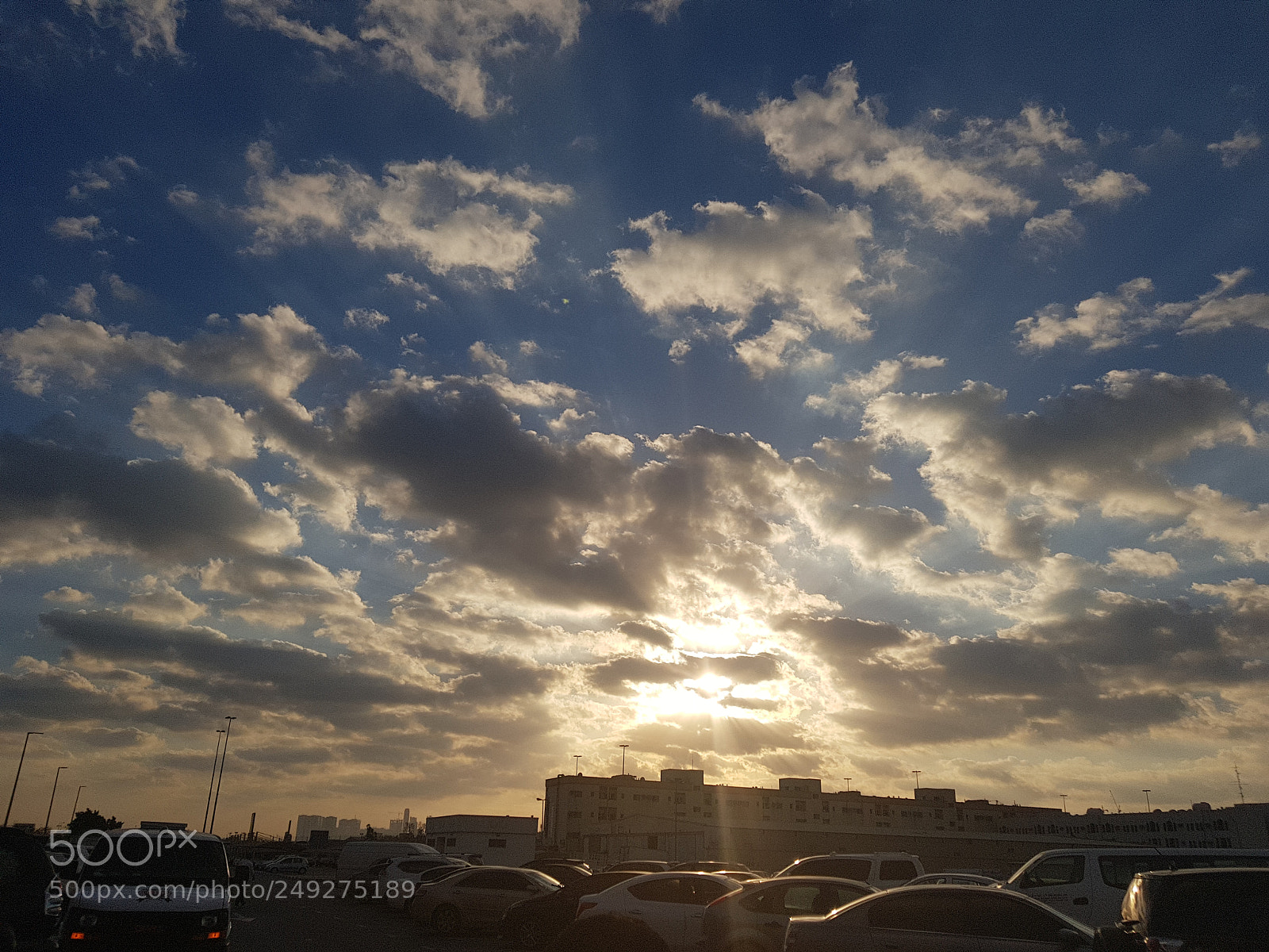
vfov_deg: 53.1
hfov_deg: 67.3
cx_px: 634
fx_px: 953
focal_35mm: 26
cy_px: 476
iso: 40
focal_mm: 4.2
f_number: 1.7
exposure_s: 1/8416
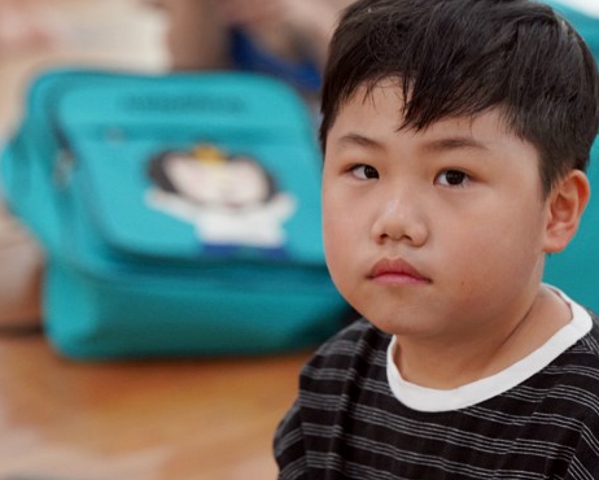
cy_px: 205
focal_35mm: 296
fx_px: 5250
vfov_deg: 5.2
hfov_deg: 6.5
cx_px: 452
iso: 2500
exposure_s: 1/200
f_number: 4
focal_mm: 162
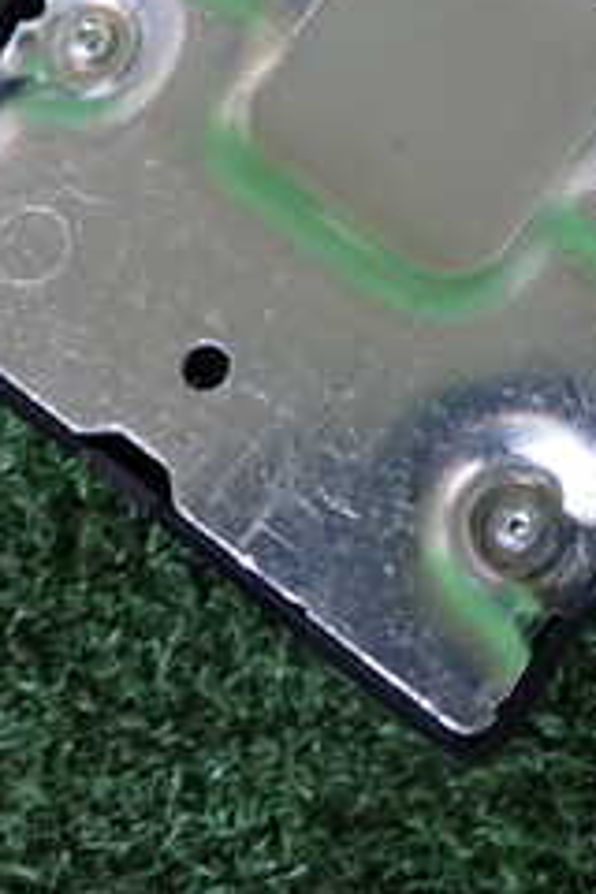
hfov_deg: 20.7
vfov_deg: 29.8
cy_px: 104
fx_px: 1614
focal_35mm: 65
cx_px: 488
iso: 125
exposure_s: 1/60
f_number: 2
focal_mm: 4.5
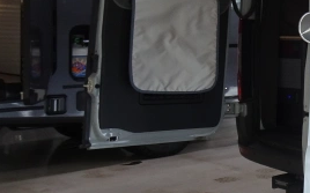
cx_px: 437
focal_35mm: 76
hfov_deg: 23.1
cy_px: 35
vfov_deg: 17.0
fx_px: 642
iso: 100
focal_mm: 4.1
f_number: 3.5
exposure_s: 1/30
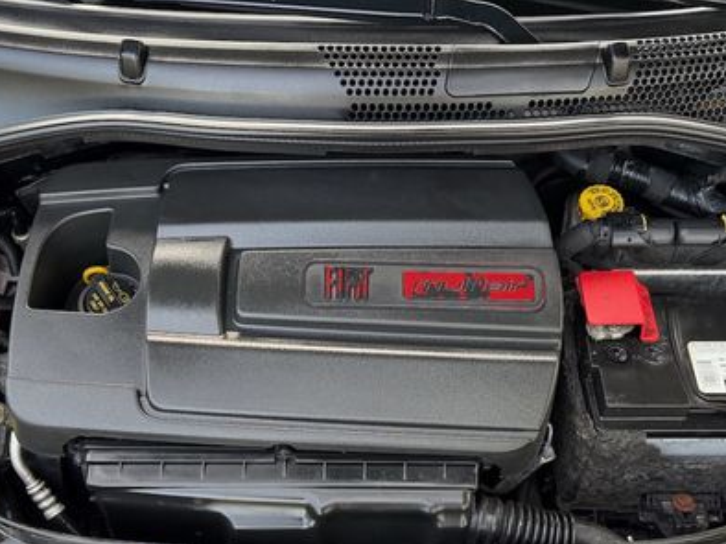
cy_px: 409
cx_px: 372
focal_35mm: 39
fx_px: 817
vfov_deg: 35.9
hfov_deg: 47.9
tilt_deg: -54.8
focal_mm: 6.76
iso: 200
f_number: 1.78
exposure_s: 1/188
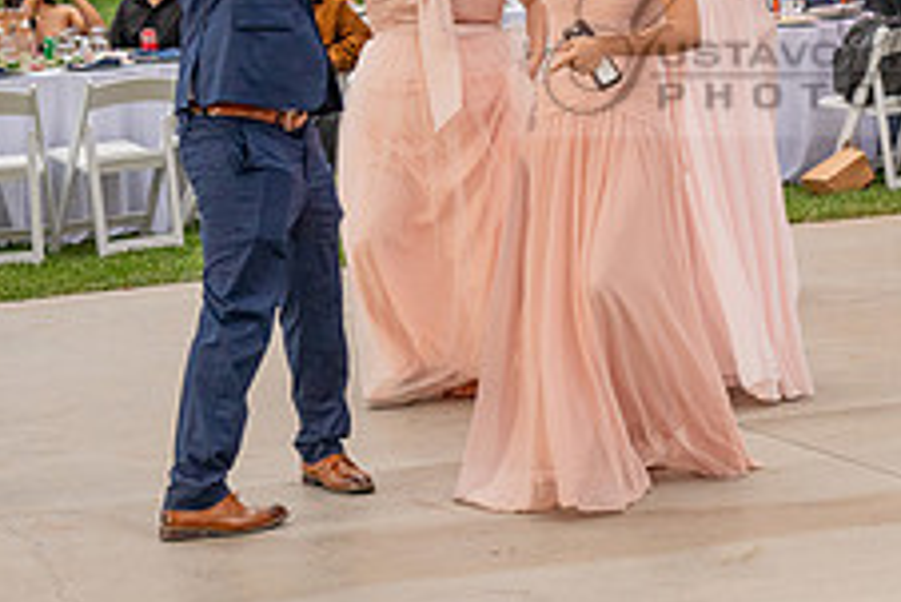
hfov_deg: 15.4
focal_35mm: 131
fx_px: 3281
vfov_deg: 10.4
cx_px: 857
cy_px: 42
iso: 1600
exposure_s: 1/200
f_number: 4
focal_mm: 51
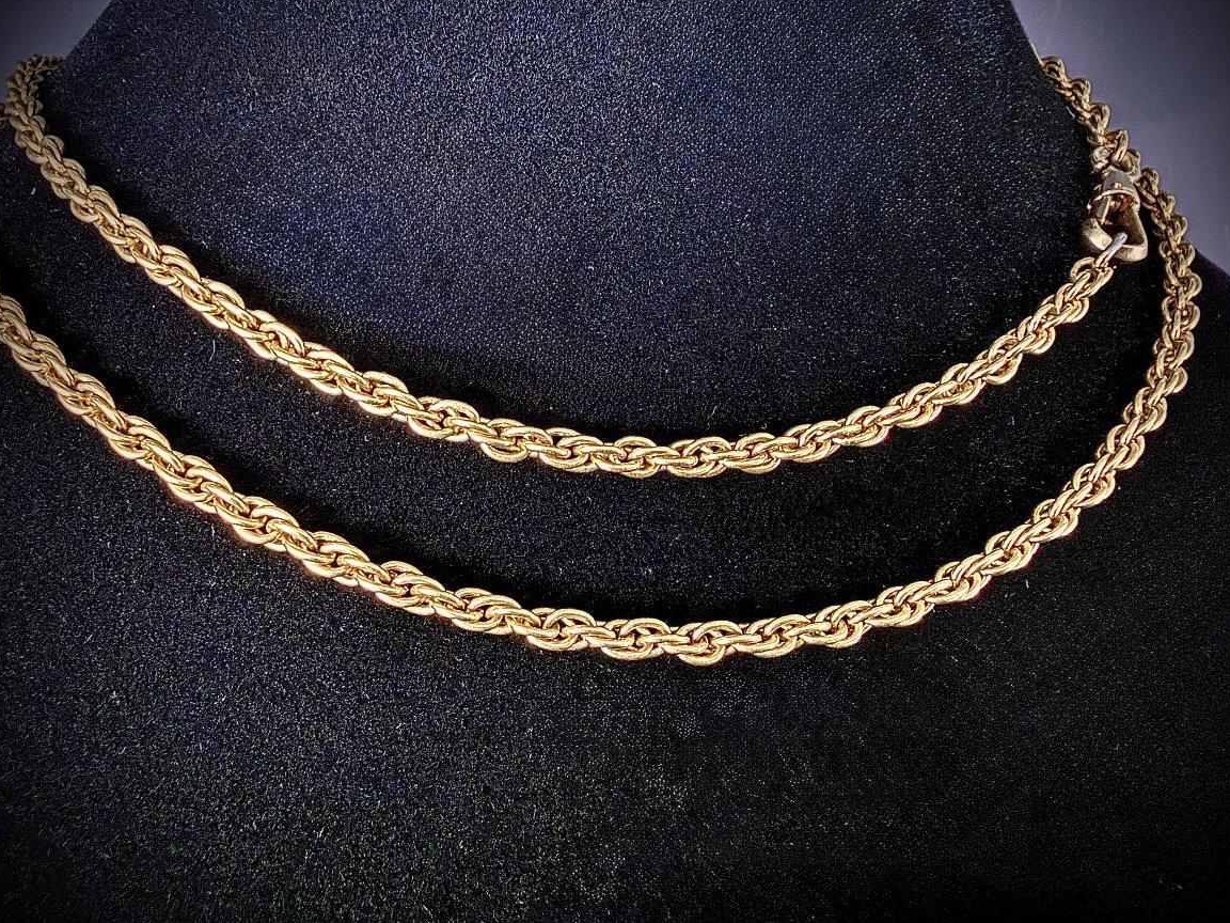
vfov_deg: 54.9
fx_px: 888
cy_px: 449
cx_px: 636
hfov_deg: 69.4
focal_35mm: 25
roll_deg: -1.5
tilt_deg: -9.5
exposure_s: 1/17
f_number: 2.2
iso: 800
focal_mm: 2.22
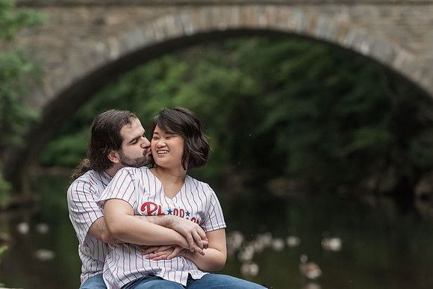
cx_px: 216
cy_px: 142
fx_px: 1924
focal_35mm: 160
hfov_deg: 12.8
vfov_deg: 8.6
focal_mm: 150
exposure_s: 1/800
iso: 1600
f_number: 4
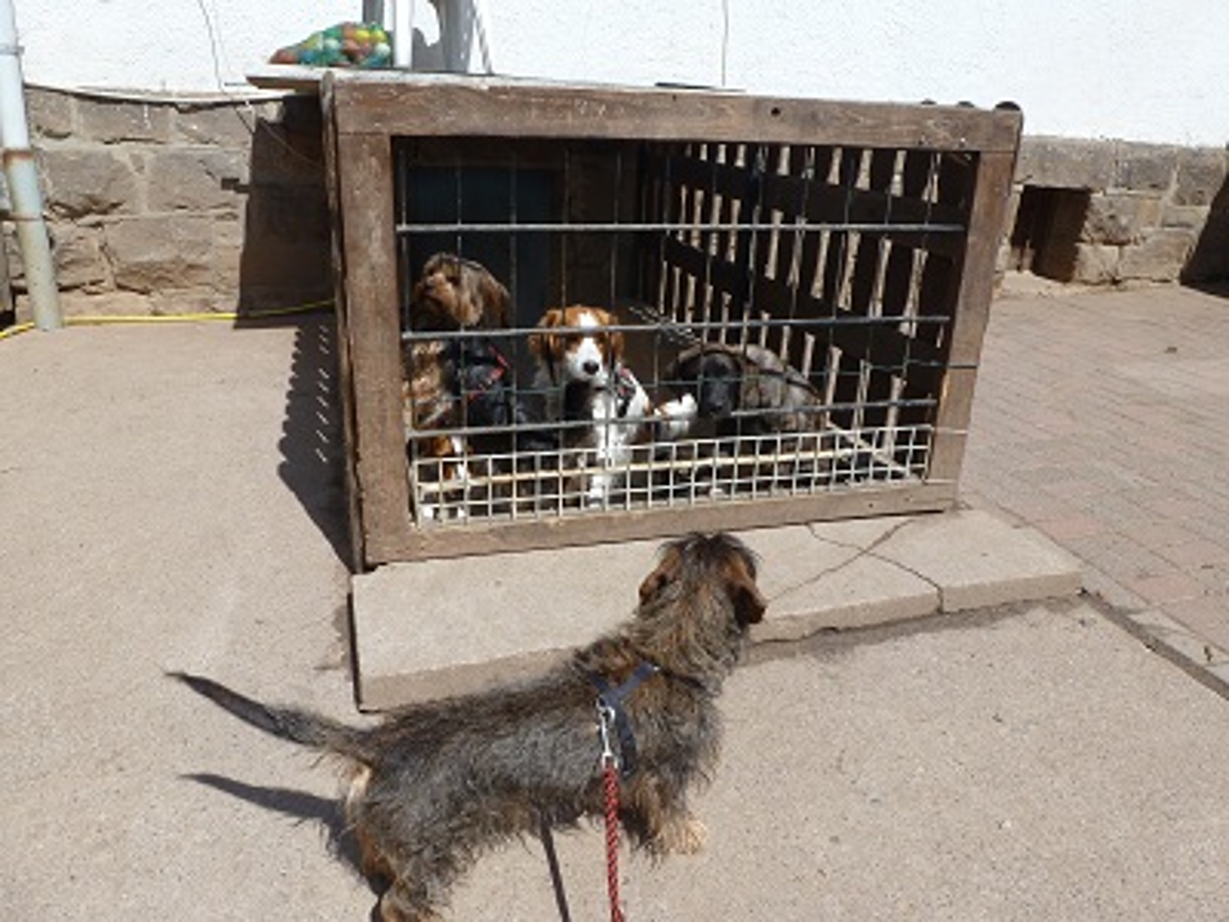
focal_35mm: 24
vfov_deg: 56.8
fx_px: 852
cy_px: 461
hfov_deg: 71.6
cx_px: 614
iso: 100
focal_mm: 4.3
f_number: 5
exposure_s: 1/400
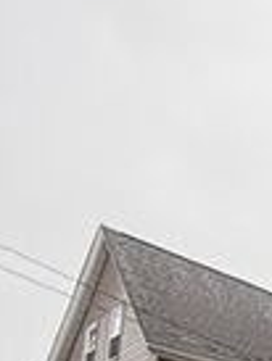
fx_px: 711
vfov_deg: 23.1
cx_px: 615
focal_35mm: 68
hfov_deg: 15.1
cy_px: 542
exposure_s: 1/99
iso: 80
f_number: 2.2
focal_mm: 2.22
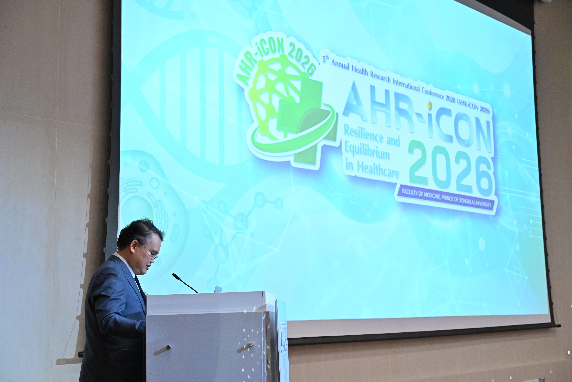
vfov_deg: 28.1
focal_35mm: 48
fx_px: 763
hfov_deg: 41.1
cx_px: 286
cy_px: 191
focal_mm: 48
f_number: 4
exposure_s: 1/250
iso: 6400
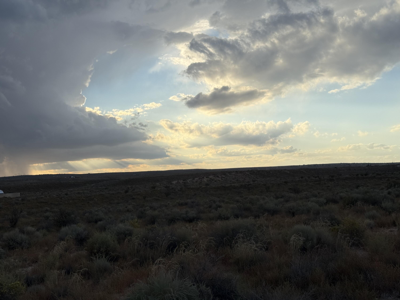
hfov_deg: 39.7
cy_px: 150
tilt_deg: +3.0
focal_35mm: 48
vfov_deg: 30.3
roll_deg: +2.4
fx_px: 555
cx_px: 200
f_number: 1.78
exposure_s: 1/6024
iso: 64
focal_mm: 6.76
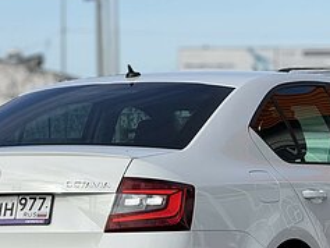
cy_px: 245
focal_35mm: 277
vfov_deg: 5.4
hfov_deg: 7.1
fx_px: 2642
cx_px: 214
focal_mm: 15.66
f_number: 2.8
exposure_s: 1/2083
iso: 64
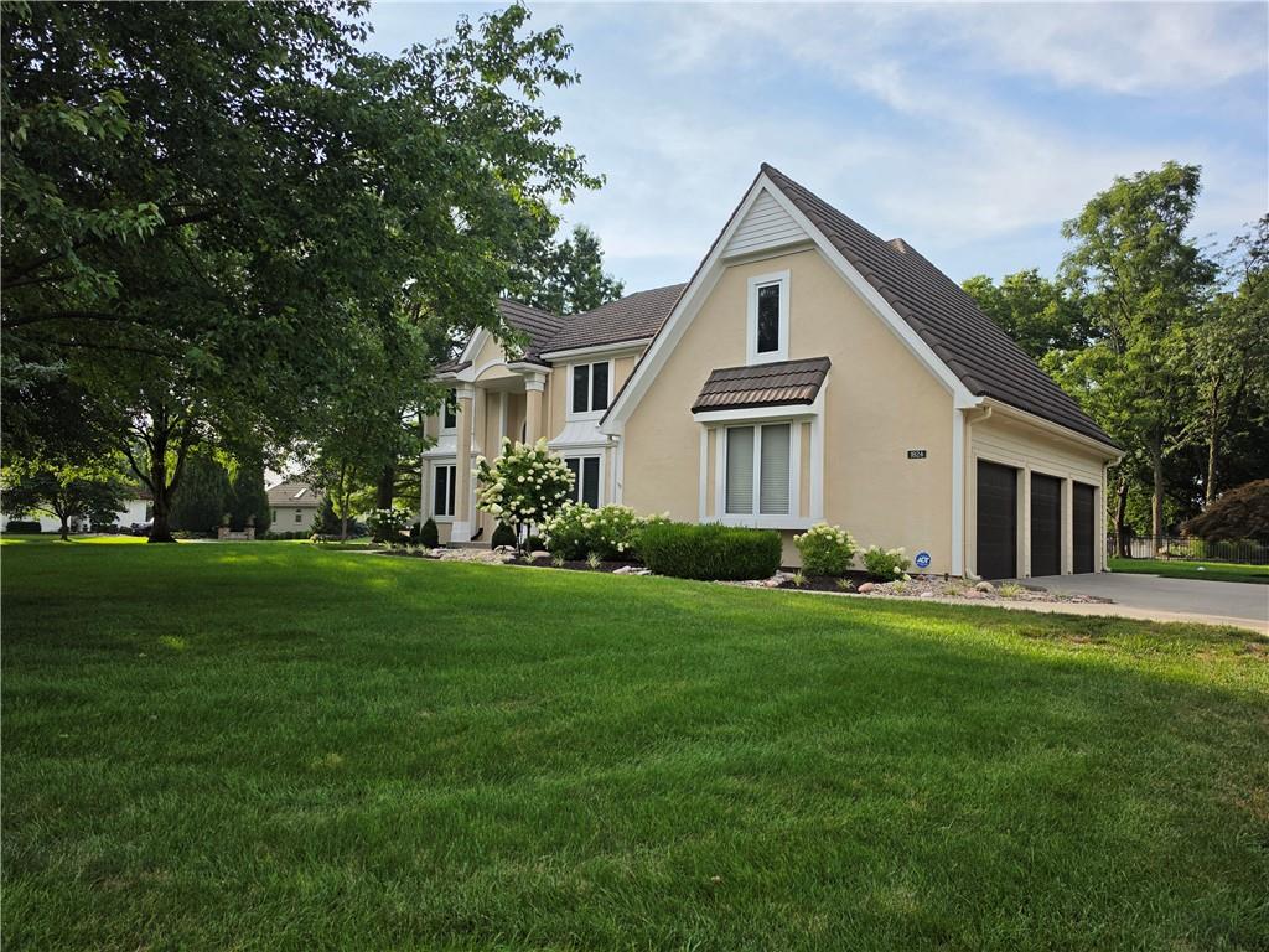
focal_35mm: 23
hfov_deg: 73.9
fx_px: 843
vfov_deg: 58.9
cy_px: 476
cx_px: 634
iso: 64
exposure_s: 1/5605
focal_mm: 6.5
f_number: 1.4
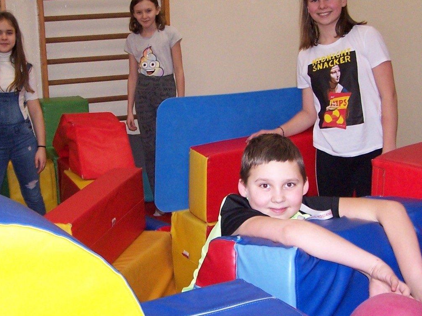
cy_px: 170
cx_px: 195
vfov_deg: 24.4
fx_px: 732
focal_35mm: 60
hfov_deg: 32.2
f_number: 2.8
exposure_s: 1/60
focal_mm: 6.3
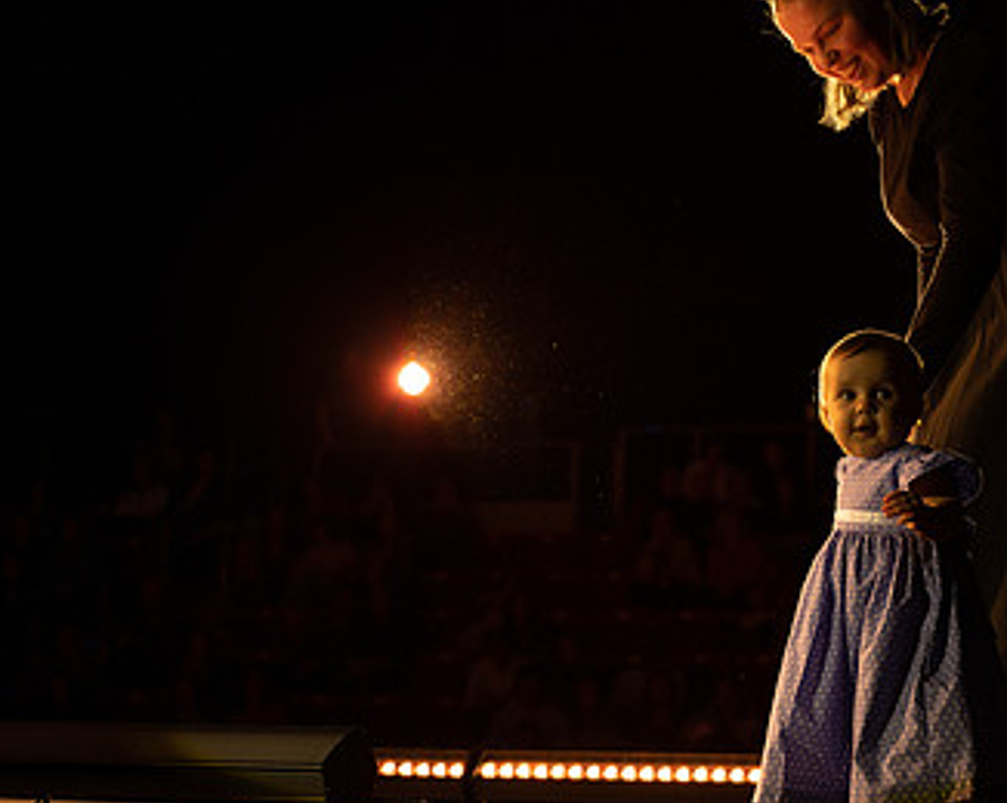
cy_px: 422
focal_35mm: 102
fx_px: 3036
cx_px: 874
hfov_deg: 18.6
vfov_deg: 15.1
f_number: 4
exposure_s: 1/250
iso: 1000
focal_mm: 61
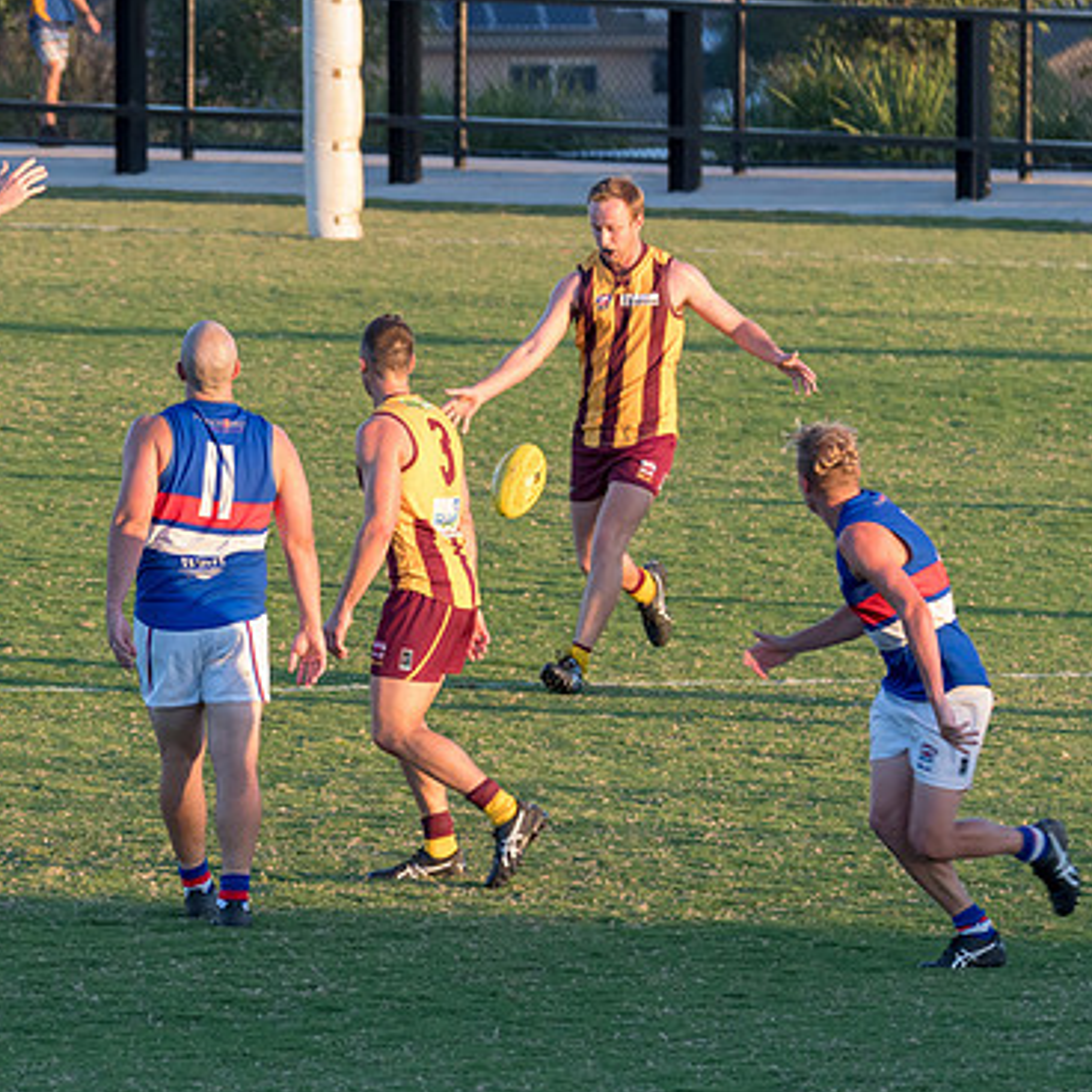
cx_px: 364
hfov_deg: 3.3
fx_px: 19059
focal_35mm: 534
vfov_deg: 3.3
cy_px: 602
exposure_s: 1/320
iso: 800
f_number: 7.1
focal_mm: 240
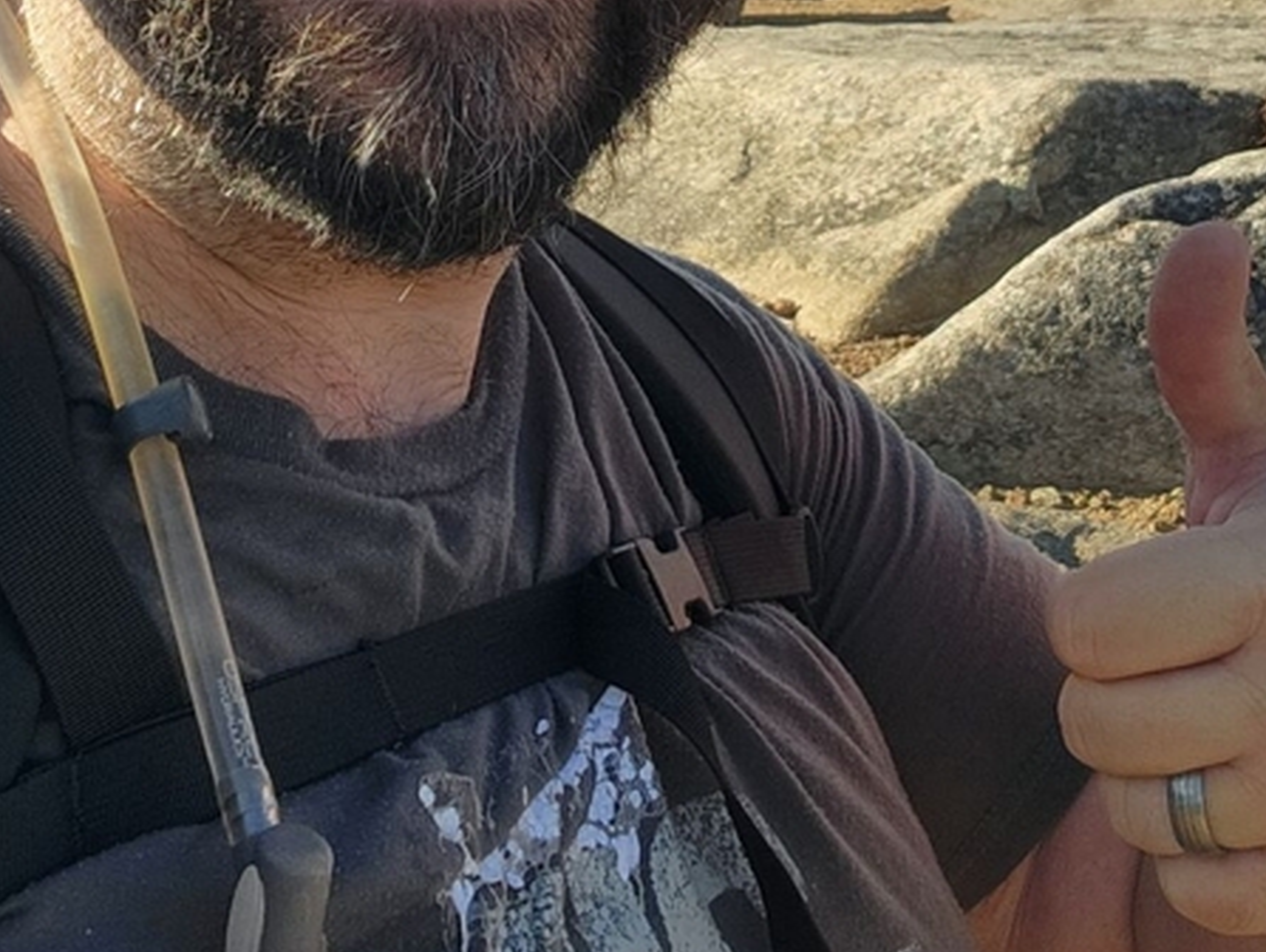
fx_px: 2233
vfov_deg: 22.5
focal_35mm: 61
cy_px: -139
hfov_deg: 31.3
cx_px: 886
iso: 50
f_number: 2.2
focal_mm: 3.3
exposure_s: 1/1000
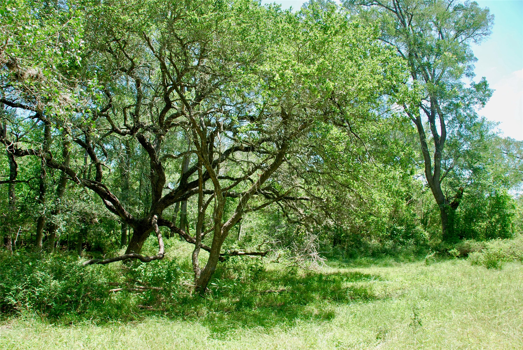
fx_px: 393
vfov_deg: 48.0
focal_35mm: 27
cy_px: 175
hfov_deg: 67.3
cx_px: 262
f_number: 5.6
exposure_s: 1/125
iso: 110
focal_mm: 18
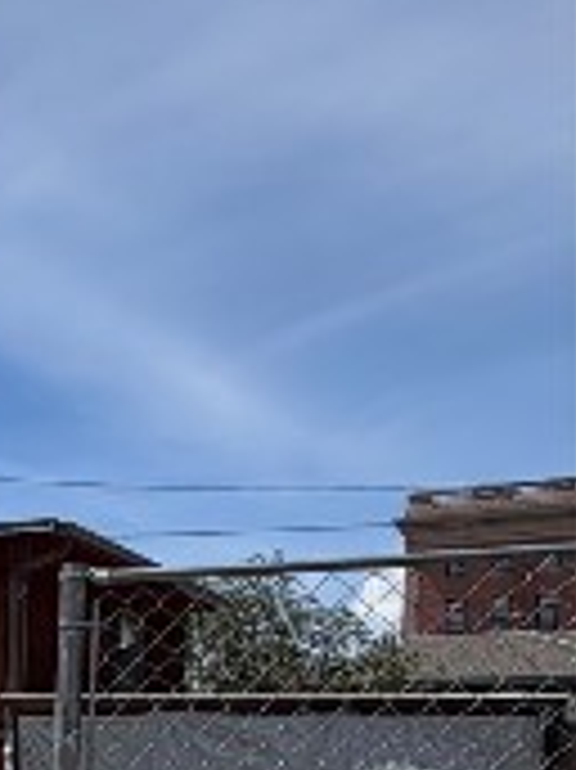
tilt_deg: -1.7
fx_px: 1399
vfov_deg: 28.2
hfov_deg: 15.6
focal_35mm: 63
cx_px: -716
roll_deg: -1.6
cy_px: 833
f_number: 2.2
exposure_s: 1/864
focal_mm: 2.22
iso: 20
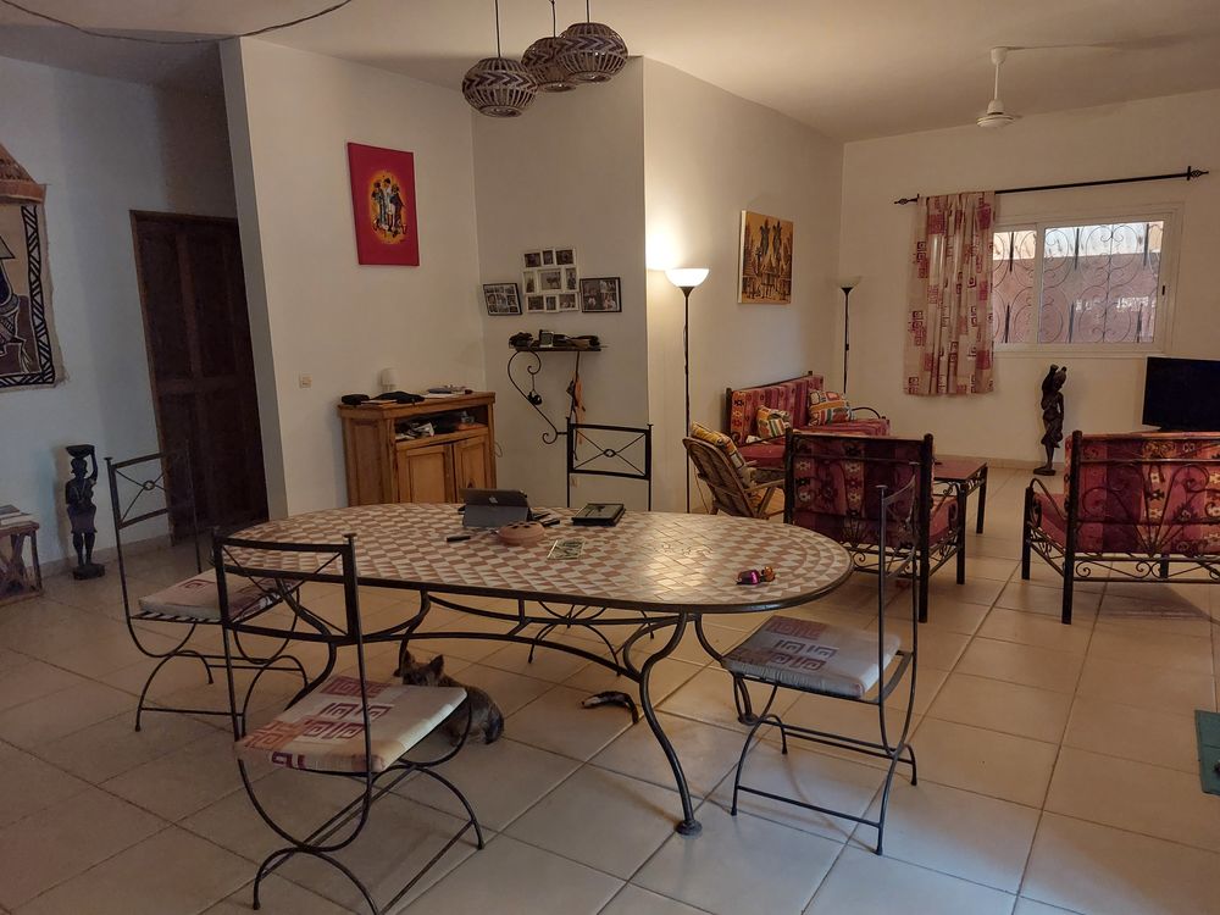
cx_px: 610
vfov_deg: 54.9
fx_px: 881
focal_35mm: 25
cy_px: 458
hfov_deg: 69.4
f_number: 1.8
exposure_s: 1/25
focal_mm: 5.23
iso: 500
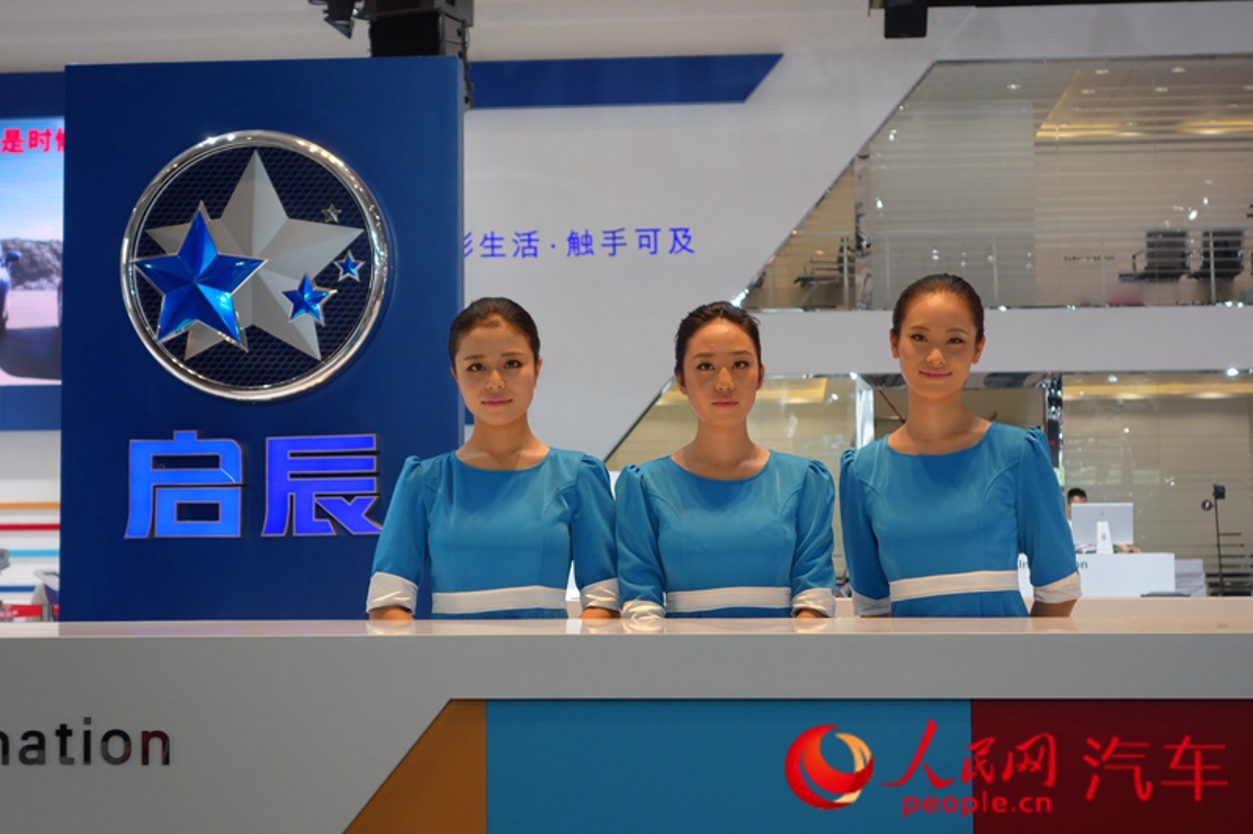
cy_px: 417
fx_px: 2088
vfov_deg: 22.6
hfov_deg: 33.4
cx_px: 626
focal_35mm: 60
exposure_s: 1/200
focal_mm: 22.25
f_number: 3.5
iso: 400
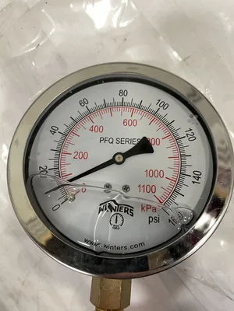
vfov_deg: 67.3
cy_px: 156
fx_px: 234
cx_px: 117
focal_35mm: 26
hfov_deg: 53.1
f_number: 1.6
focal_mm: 4.2
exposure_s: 1/60
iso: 125
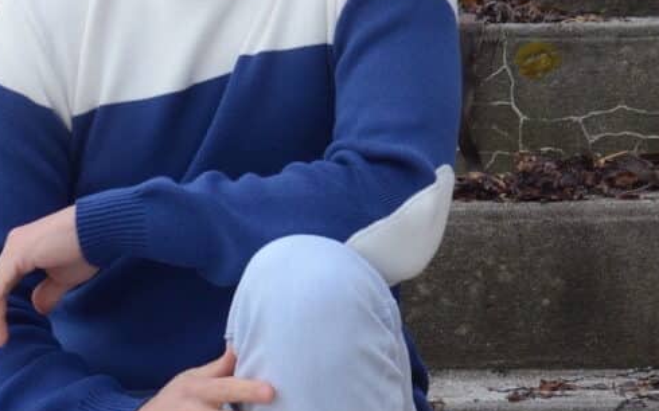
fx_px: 4238
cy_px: 105
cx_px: 169
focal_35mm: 236
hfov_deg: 8.9
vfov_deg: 5.6
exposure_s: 1/1600
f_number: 10
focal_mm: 66
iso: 1600
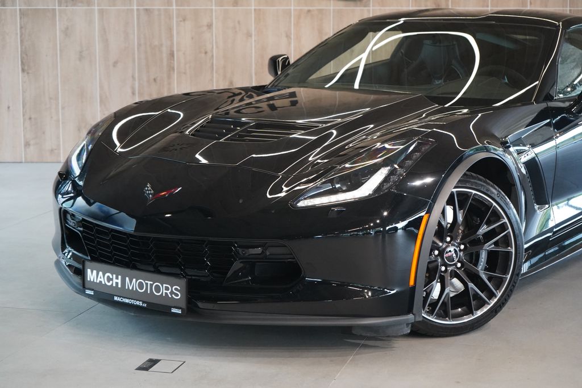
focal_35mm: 70
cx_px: 291
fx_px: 1132
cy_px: 194
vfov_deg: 19.5
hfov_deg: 28.8
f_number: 5.6
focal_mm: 70
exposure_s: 1/160
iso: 6400
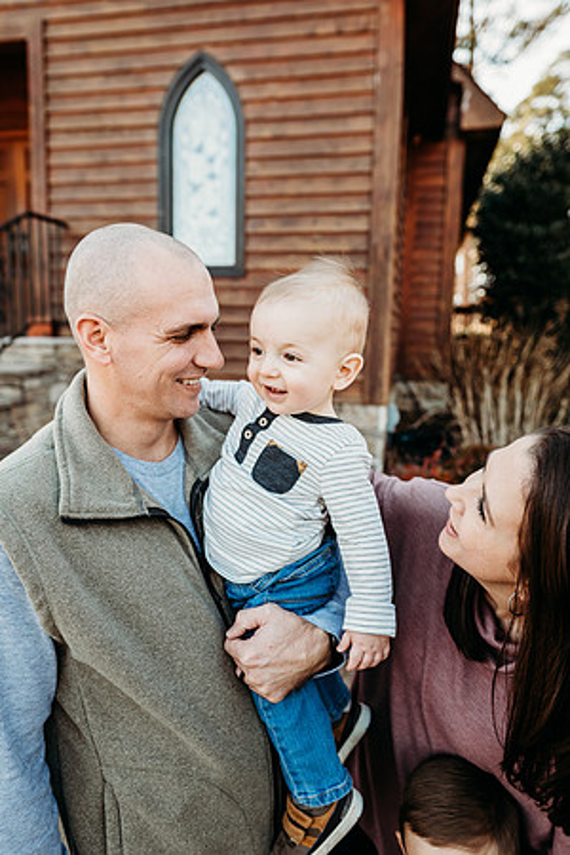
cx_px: 285
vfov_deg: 73.7
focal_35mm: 24
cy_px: 428
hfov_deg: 53.1
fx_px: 570
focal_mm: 24
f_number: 2.8
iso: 250
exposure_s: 1/320
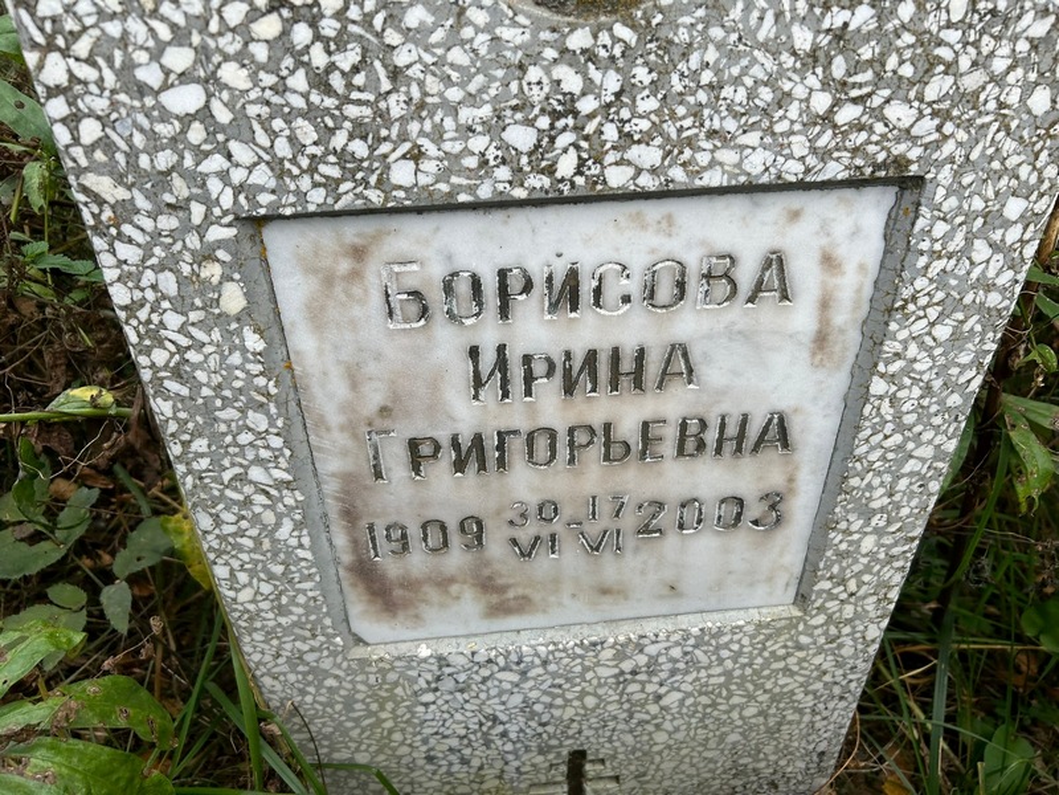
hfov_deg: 67.3
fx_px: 795
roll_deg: +2.1
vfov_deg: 53.1
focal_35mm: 26
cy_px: 398
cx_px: 530
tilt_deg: -37.3
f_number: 1.5
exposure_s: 1/323
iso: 50
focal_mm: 5.7
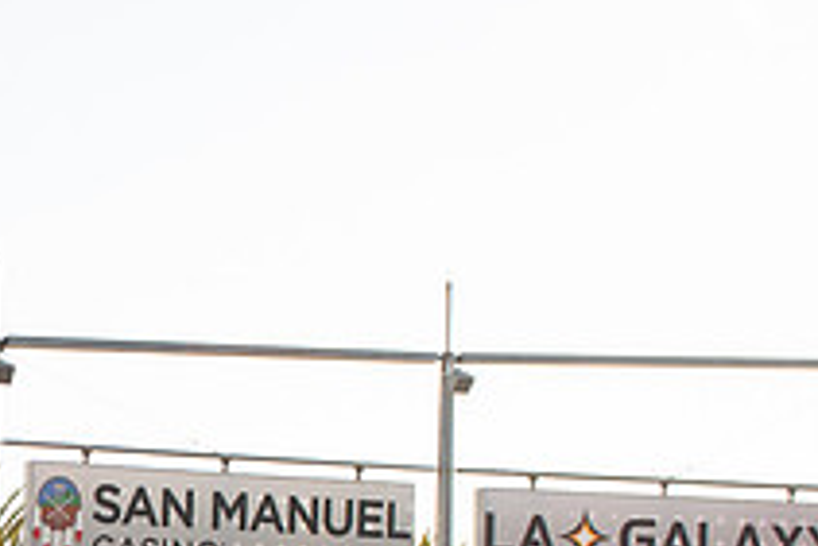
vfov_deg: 19.5
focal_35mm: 66
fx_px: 1501
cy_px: 645
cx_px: -209
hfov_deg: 26.5
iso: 200
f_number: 5.6
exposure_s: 1/800
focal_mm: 24
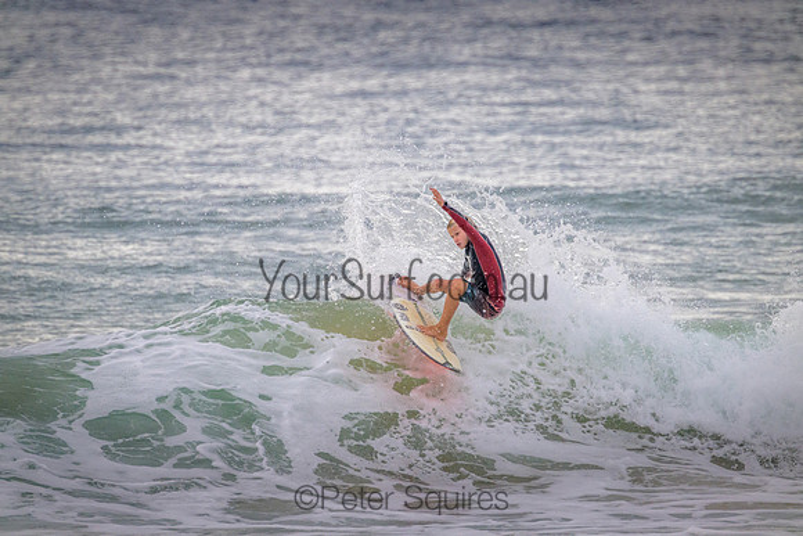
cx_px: 402
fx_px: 17848
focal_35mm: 800
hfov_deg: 2.6
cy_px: 268
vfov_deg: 1.7
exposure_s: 1/2000
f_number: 11
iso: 2000
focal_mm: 800
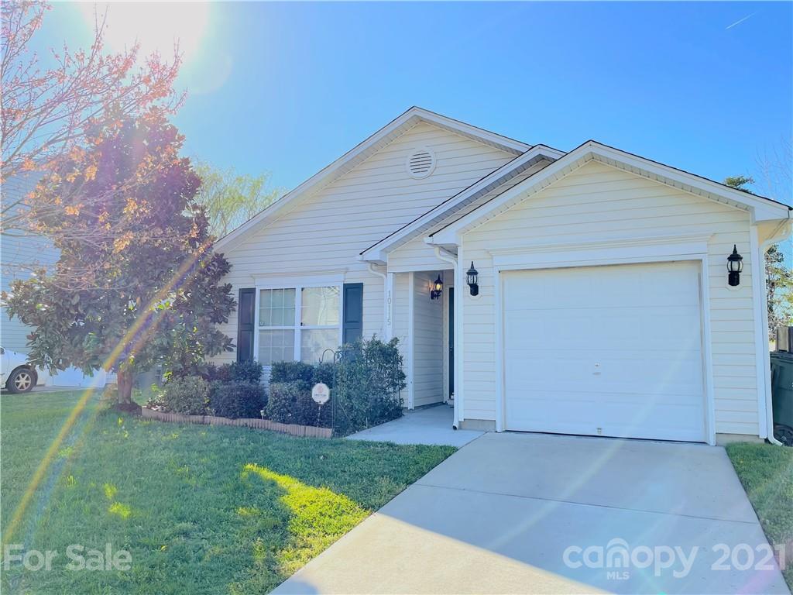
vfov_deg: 53.1
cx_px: 396
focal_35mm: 26
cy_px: 298
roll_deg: -0.1
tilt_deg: +6.0
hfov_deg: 67.3
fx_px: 596
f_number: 1.6
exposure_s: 1/1289
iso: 32
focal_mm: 4.2
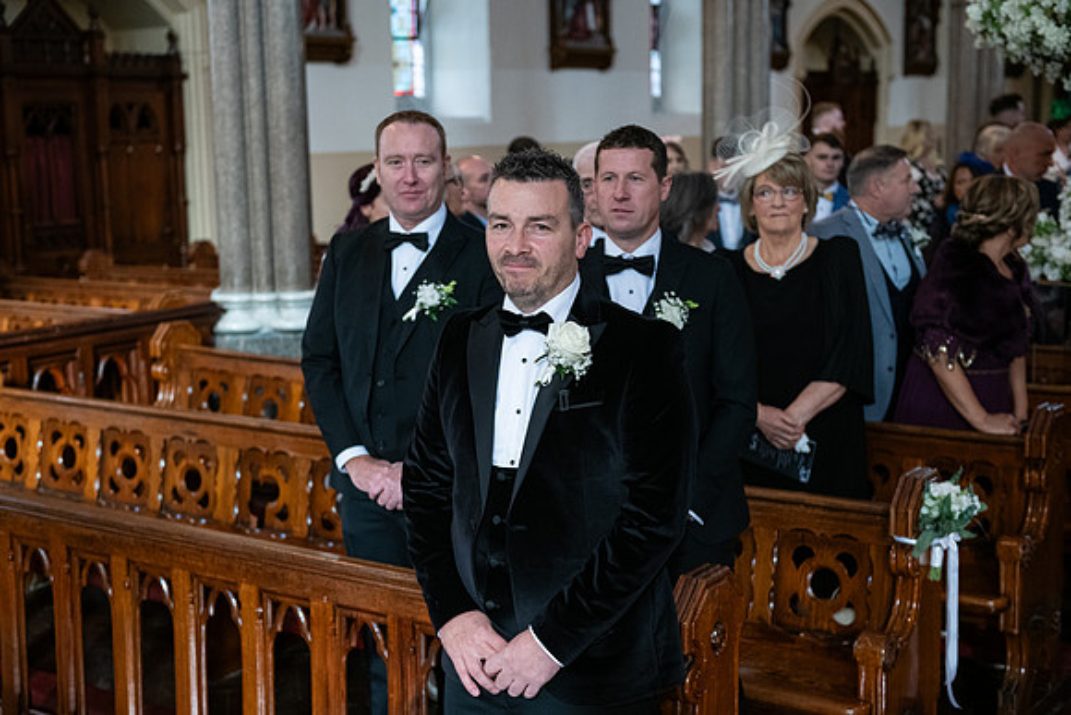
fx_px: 1547
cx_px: 536
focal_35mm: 52
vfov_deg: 26.0
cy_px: 358
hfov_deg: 38.2
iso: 1600
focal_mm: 52
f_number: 3.5
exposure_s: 1/160
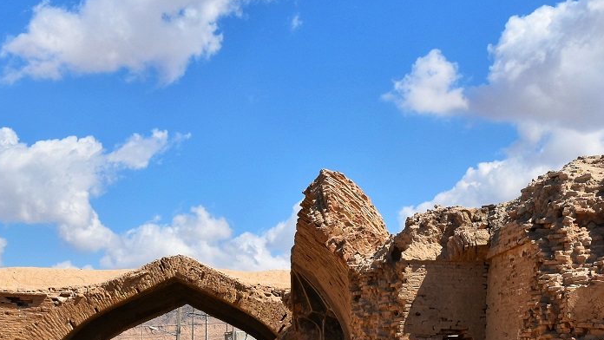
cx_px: 408
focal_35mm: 88
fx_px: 1410
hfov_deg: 24.1
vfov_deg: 13.5
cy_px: 356
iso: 200
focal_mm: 26
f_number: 10
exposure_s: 1/400
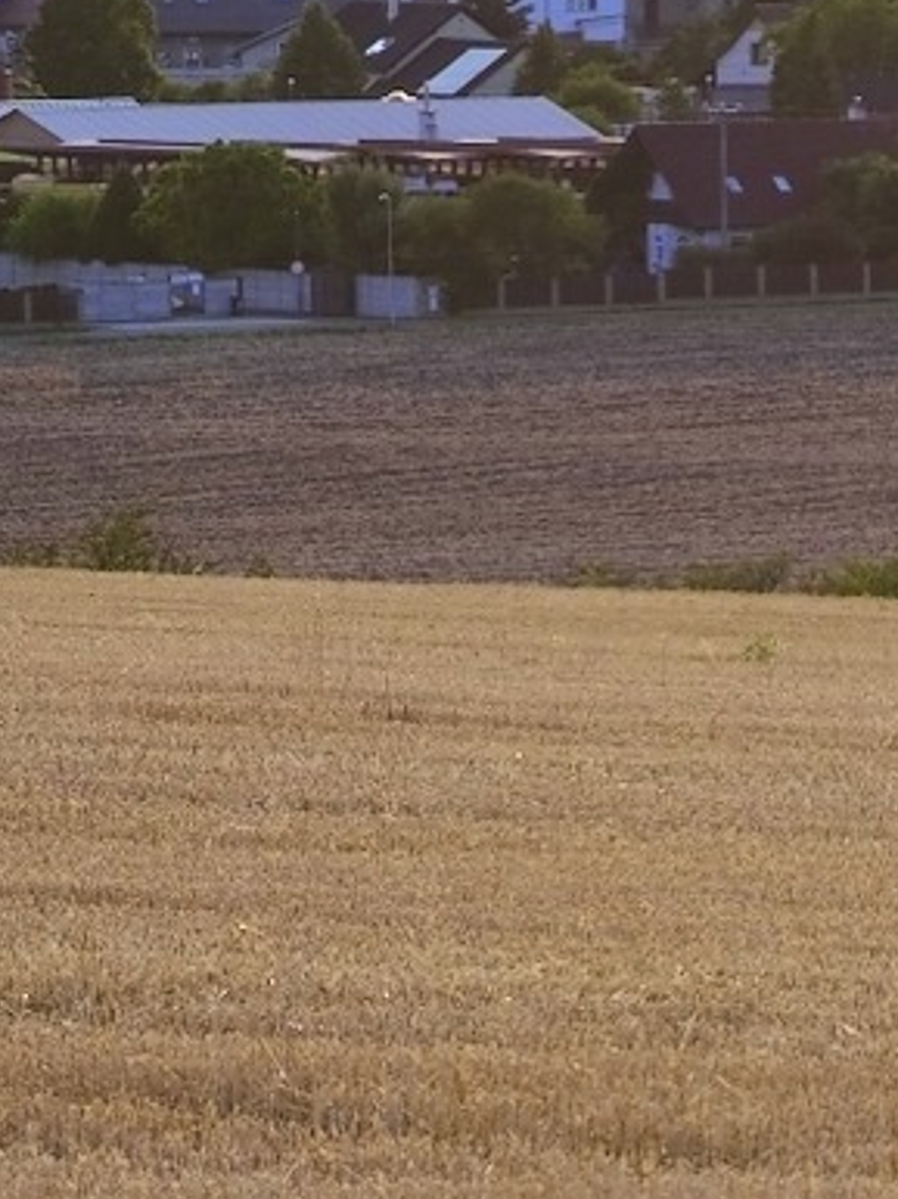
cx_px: 969
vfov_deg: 2.4
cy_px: 2165
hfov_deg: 1.8
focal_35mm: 819
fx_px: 28360
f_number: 16
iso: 100
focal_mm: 200
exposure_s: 1/30
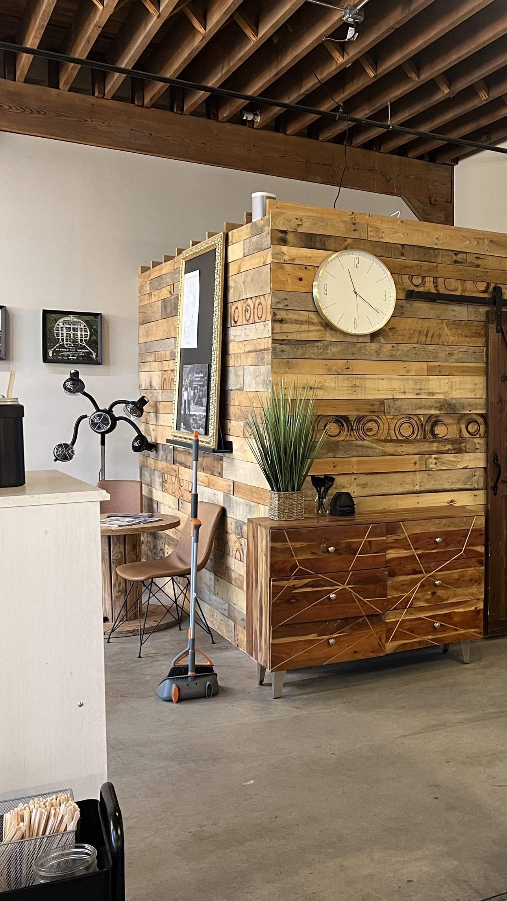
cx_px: 538
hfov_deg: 28.7
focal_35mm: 38
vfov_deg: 52.8
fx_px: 908
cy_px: 450
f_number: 1.5
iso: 200
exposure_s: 1/60
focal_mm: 5.7
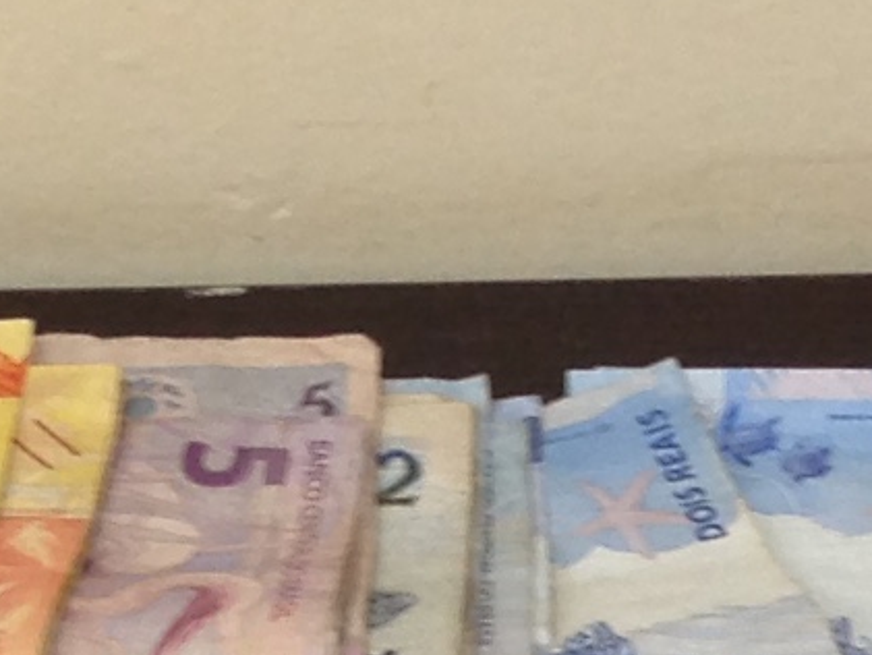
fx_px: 6451
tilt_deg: -46.8
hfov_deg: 7.7
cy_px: 1781
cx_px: 889
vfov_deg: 5.5
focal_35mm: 256
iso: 50
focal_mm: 4.12
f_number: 2.4
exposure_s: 1/20
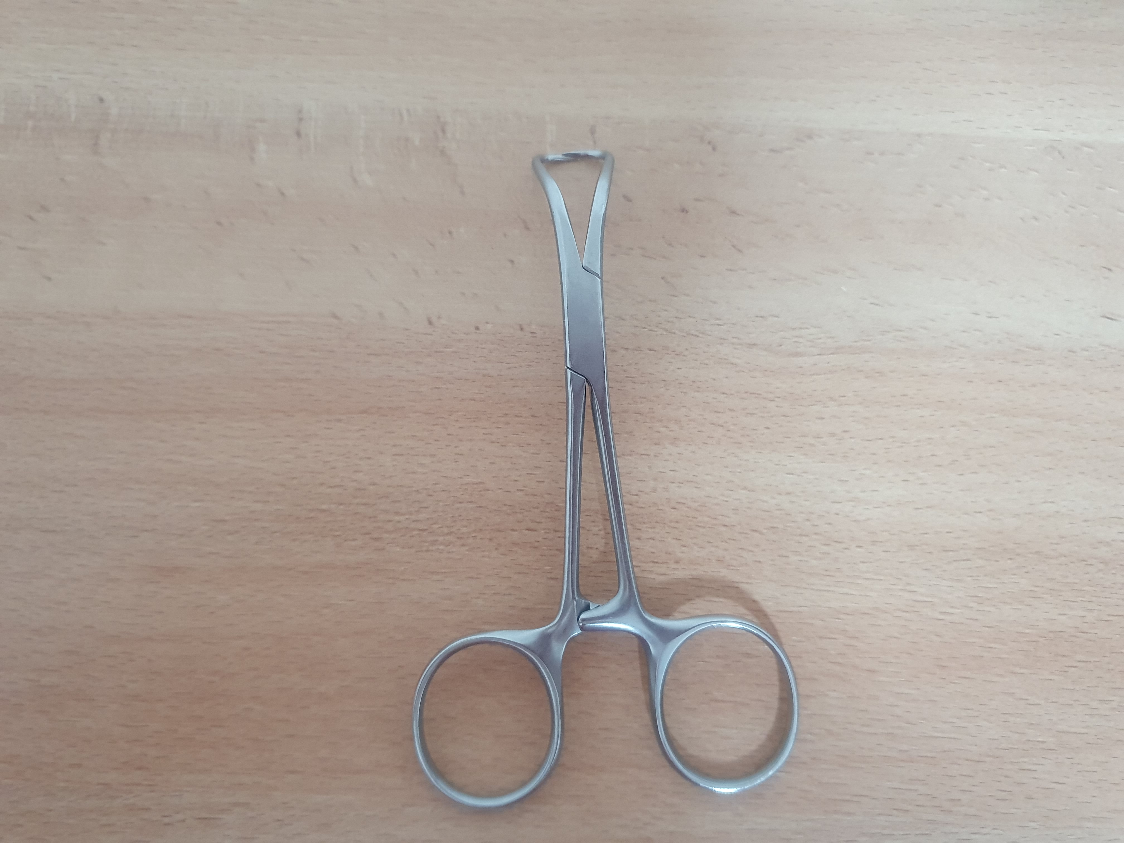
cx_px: 562
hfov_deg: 67.3
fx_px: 844
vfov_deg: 53.1
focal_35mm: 26
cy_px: 422
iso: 500
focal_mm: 4.32
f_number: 1.5
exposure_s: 1/50
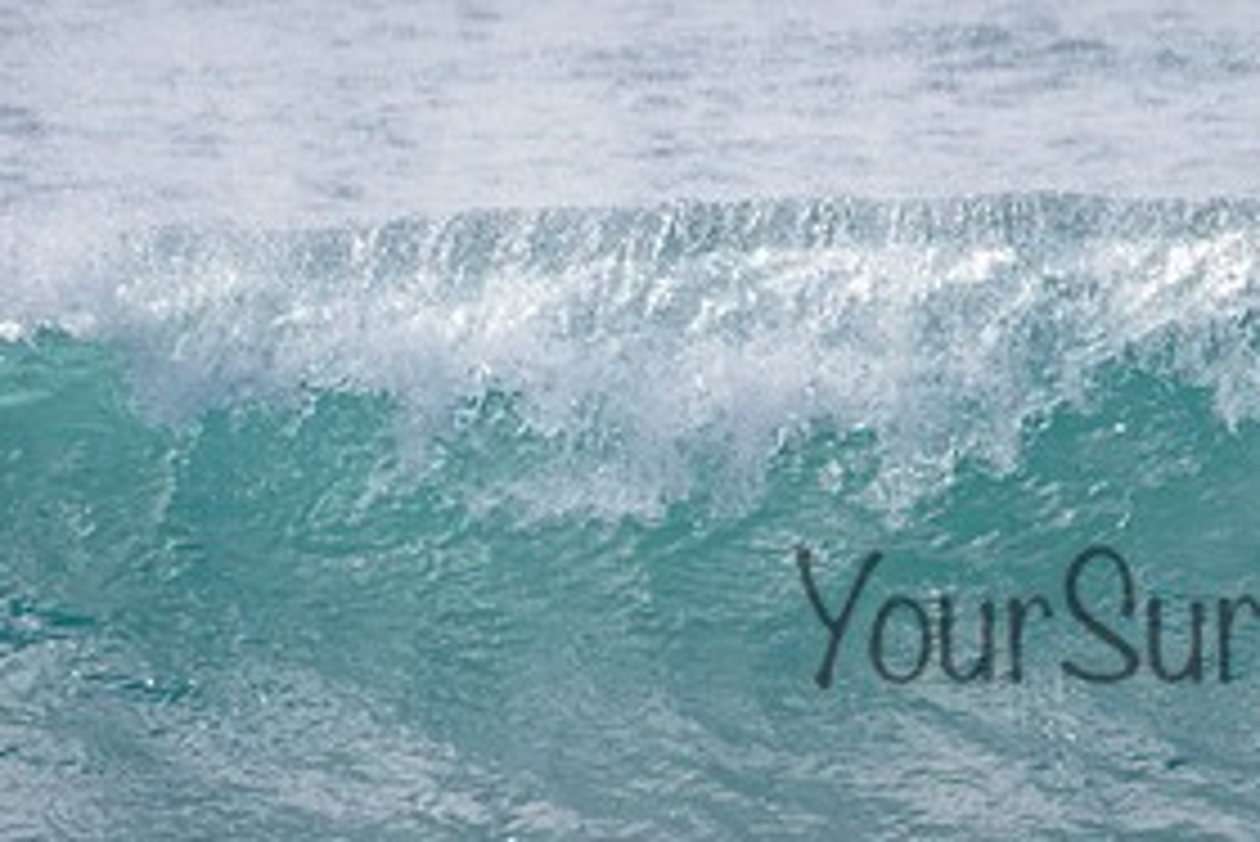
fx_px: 44331
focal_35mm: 1266
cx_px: 1553
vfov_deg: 1.1
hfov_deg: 1.6
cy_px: 383
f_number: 5.6
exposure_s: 1/2000
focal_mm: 500
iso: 90
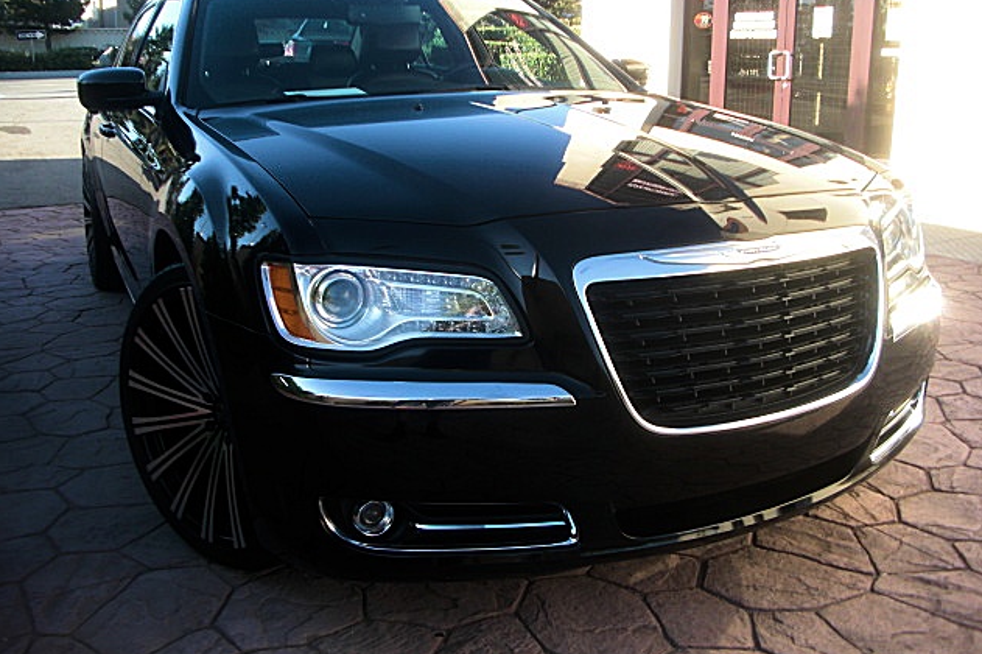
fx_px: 1036
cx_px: 493
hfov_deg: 50.7
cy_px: 301
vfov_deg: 35.0
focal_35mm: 38
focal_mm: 6.3
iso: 50
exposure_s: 1/160
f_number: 2.8
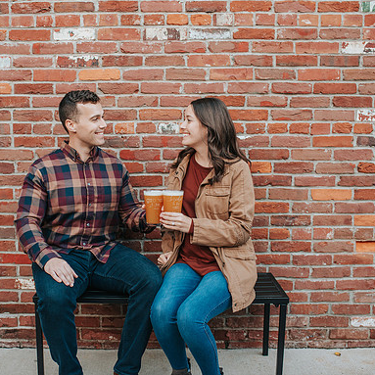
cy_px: 188
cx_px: 148
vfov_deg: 36.8
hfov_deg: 36.6
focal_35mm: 46
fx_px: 564
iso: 800
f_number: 2.8
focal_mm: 35
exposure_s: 1/400
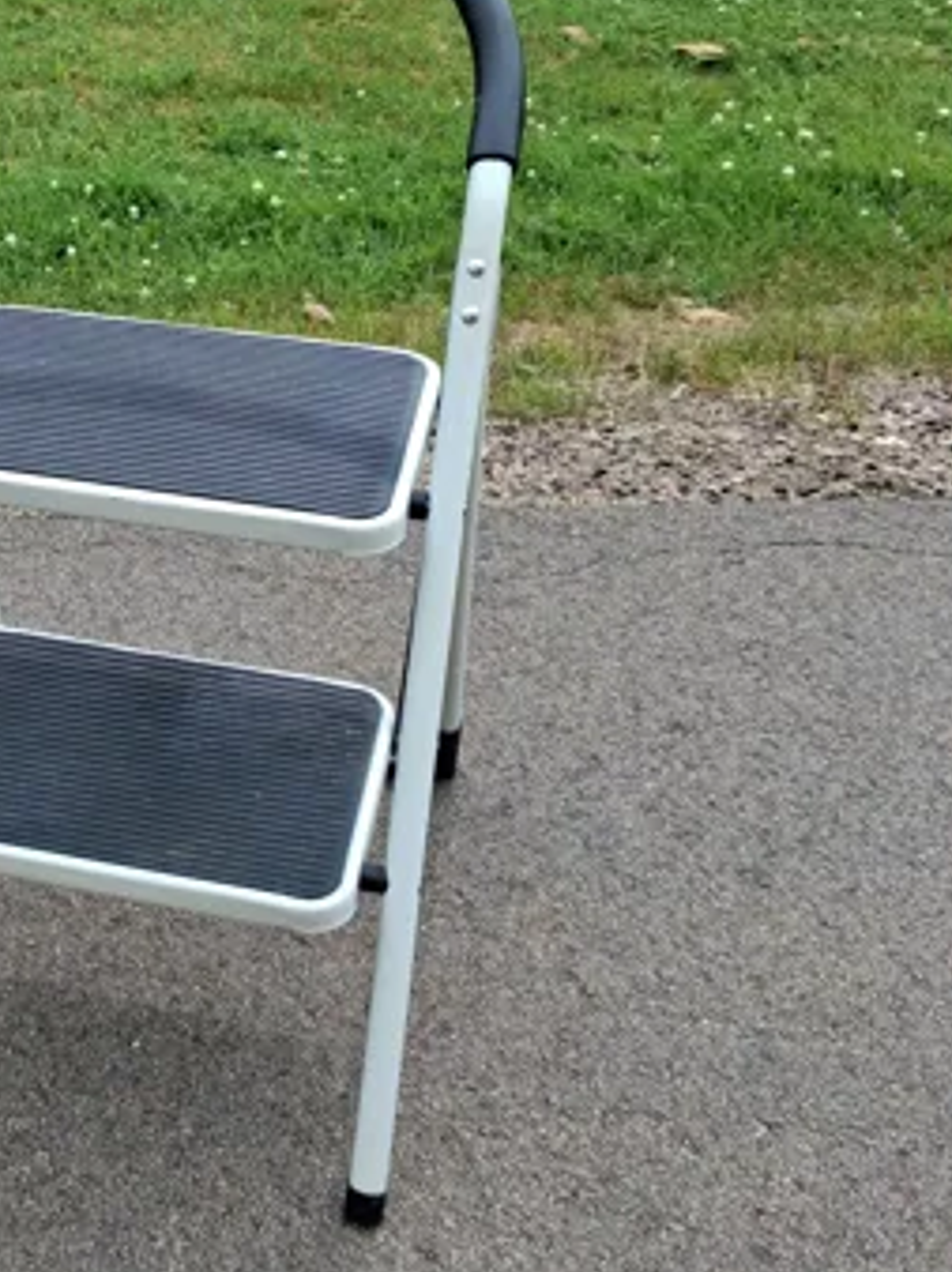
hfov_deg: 29.1
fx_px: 1762
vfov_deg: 39.7
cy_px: 621
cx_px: 109
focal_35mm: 48
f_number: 1.8
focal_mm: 4
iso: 25
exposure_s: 1/198
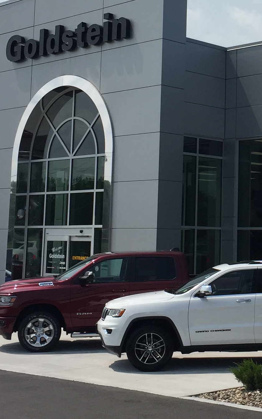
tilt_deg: +8.6
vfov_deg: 27.3
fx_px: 857
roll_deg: +0.0
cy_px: 125
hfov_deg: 17.1
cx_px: 247
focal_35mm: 75
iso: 32
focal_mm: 4.15
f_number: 2.2
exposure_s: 1/3968
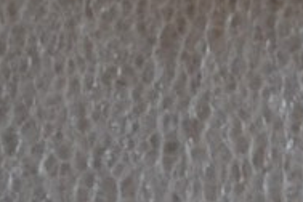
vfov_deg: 5.3
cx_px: 1015
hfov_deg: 6.9
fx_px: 2163
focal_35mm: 257
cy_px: -176
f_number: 4
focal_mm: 24
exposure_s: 1/60
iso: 1400
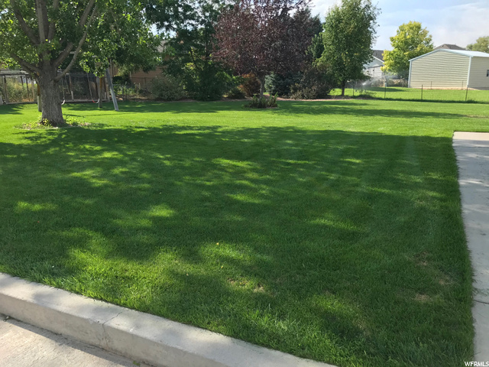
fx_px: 396
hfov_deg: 63.4
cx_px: 244
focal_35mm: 28
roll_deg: +0.8
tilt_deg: -12.4
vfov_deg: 49.7
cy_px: 184
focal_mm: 3.99
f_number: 1.8
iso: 20
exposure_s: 1/870
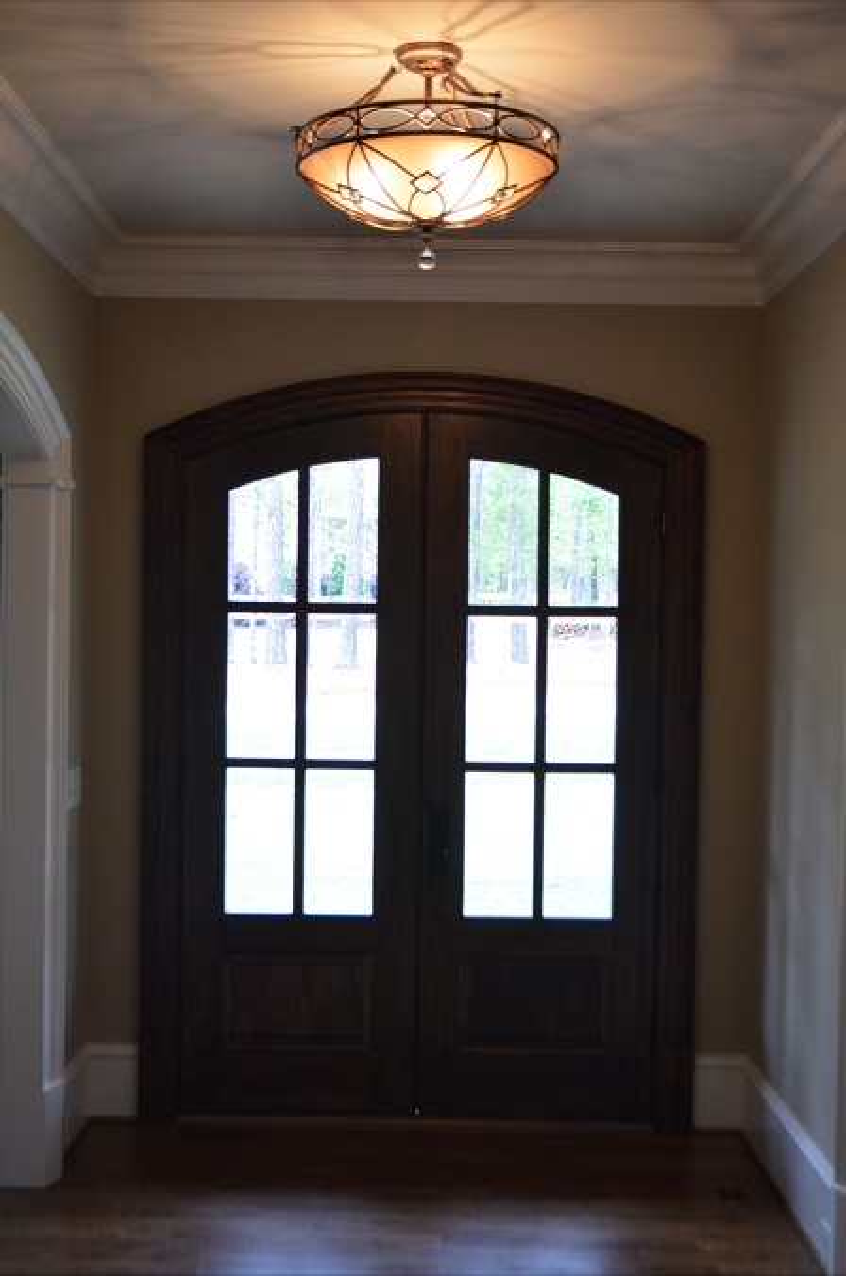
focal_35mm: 48
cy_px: 638
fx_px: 1699
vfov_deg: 41.2
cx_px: 423
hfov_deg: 28.0
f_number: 4.8
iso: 720
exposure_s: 1/60
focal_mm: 32
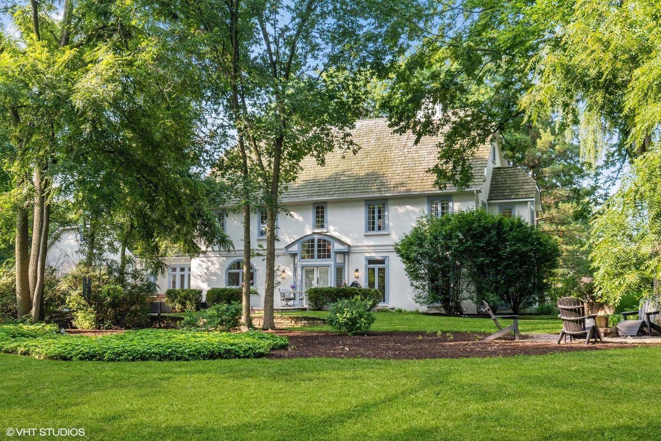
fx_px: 661
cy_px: 220
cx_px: 330
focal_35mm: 36
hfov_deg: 53.1
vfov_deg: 36.9
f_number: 9
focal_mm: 24
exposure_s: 1/50
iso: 200
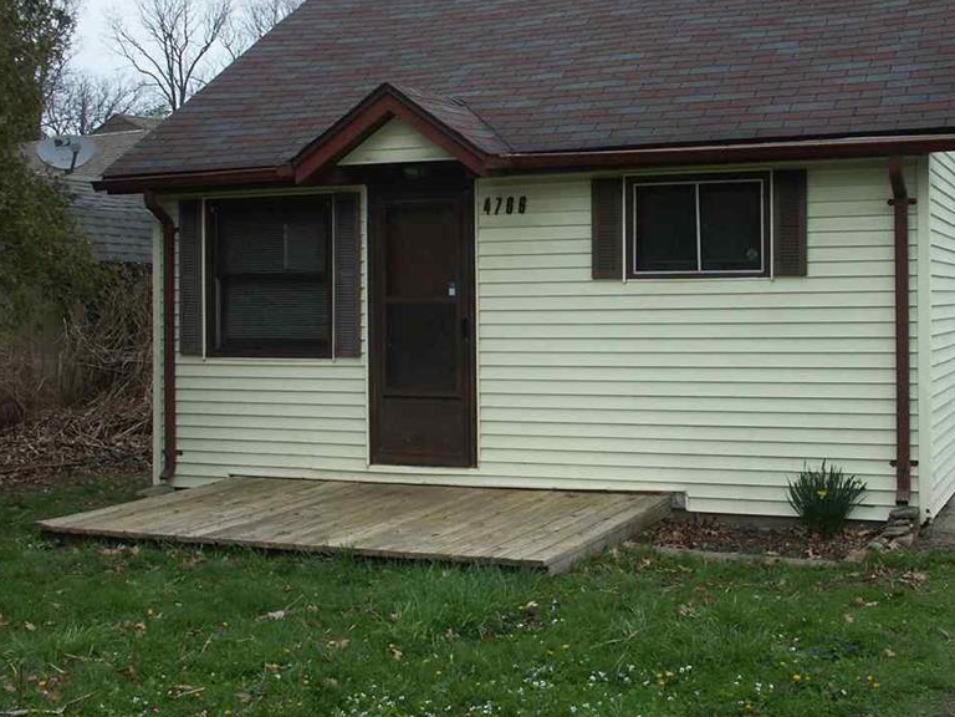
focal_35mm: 44
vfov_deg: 32.8
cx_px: 561
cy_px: 304
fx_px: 1214
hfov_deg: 42.8
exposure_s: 1/320
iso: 100
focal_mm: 8.68
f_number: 6.3
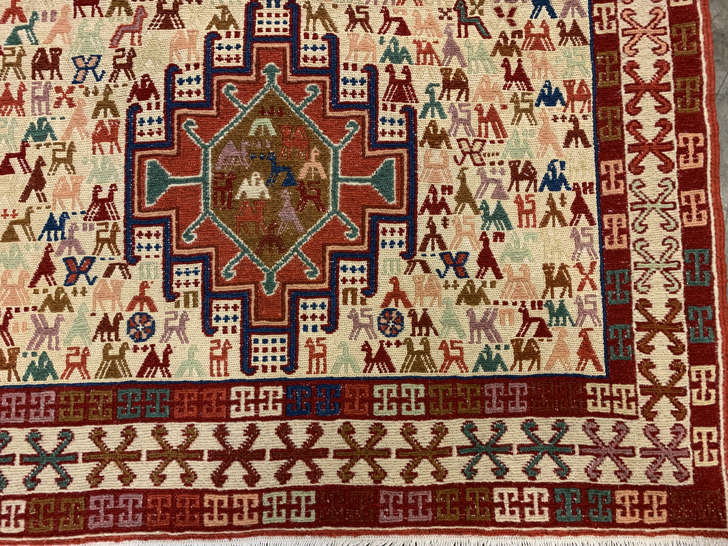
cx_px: 364
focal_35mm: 26
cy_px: 273
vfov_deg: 53.1
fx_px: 547
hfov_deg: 67.3
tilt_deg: -85.6
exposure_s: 1/60
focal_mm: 4.25
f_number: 1.8
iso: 200
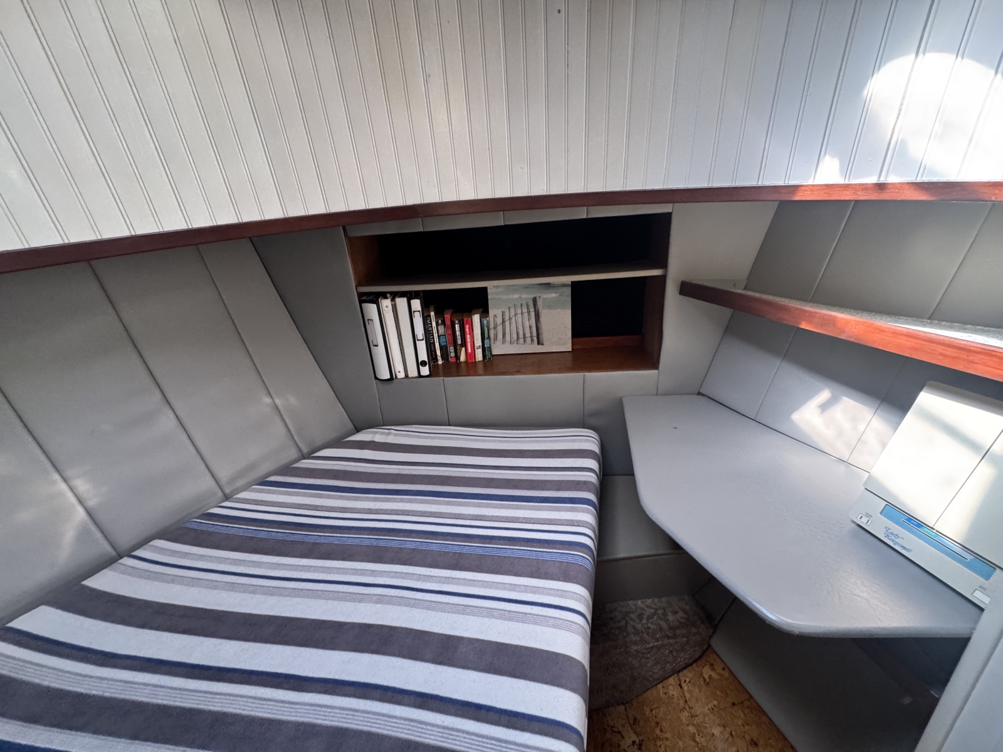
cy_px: 376
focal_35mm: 14
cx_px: 502
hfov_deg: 102.1
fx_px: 406
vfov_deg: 85.7
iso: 250
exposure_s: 1/99
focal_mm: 2.22
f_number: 2.2
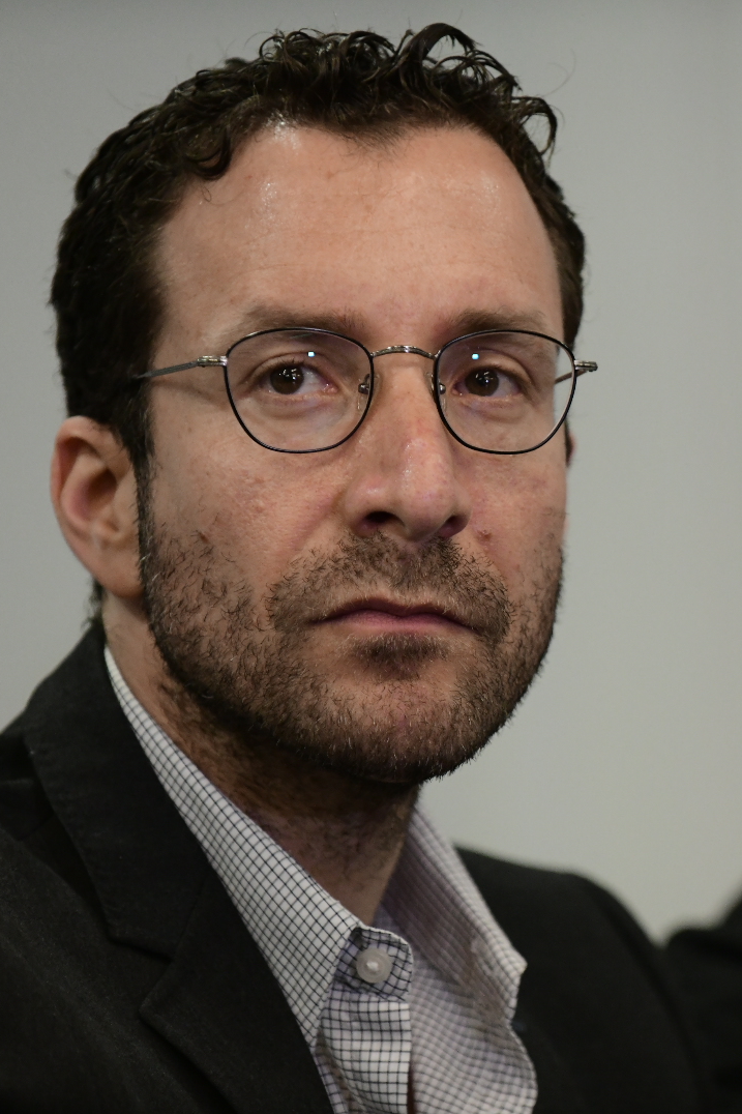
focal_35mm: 271
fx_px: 8380
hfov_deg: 5.1
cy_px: 558
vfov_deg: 7.6
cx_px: 612
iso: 4000
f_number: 3.5
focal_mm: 180
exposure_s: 1/250
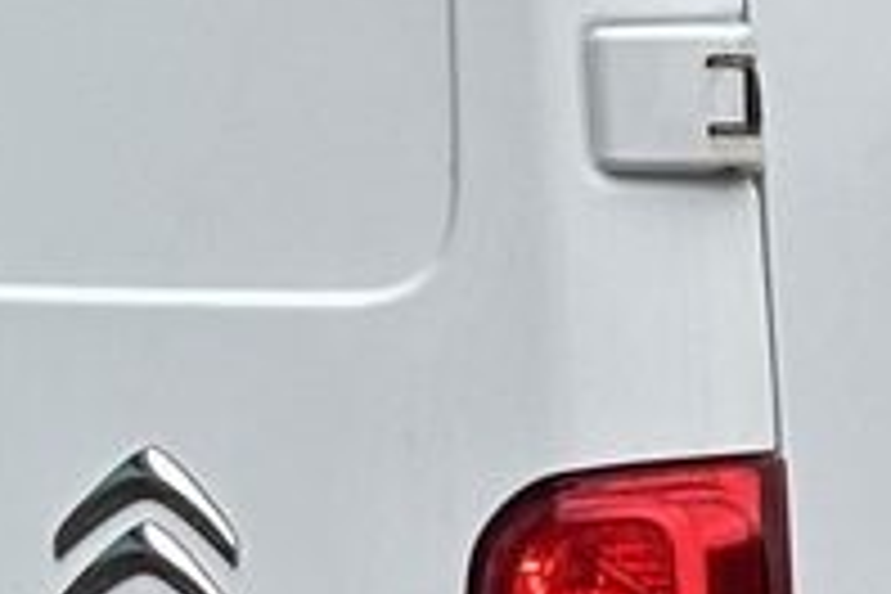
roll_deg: +1.2
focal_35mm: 393
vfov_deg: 3.5
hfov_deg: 5.2
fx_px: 9726
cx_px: 1336
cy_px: 198
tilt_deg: -1.6
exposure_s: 1/707
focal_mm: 5.96
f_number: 1.6
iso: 32
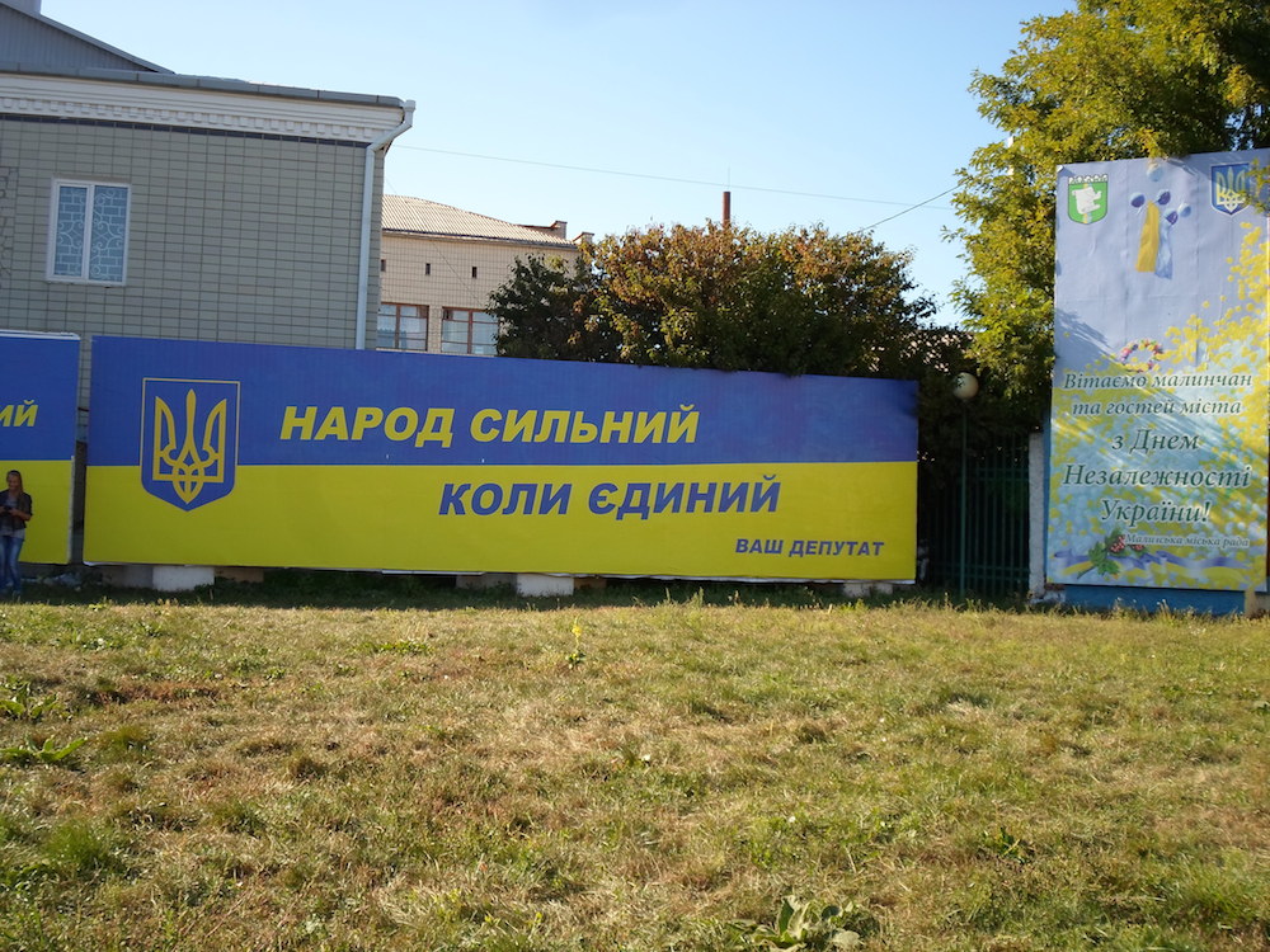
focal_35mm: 43
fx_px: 1578
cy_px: 476
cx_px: 635
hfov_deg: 43.9
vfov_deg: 33.6
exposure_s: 1/350
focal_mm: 7.8
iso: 80
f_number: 3.2
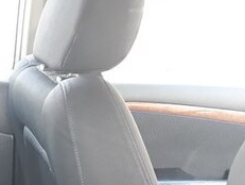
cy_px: 233
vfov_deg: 18.0
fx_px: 546
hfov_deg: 22.0
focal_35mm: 77
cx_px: -95
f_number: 1.9
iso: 160
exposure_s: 1/33
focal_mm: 3.6
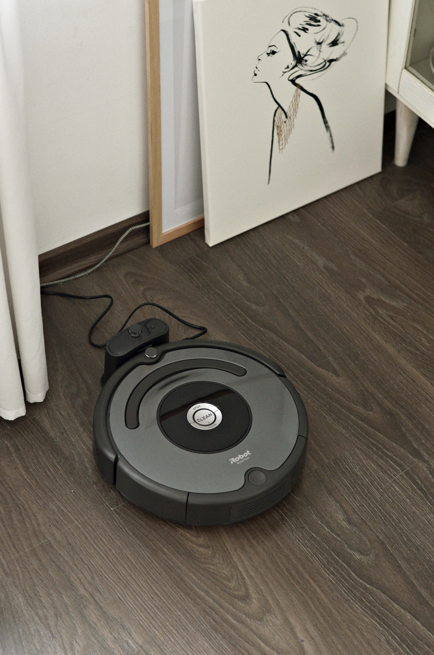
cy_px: 328
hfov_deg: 18.1
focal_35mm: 75
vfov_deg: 27.0
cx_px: 217
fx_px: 1362
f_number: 2.8
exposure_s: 1/100
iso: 800
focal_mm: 50
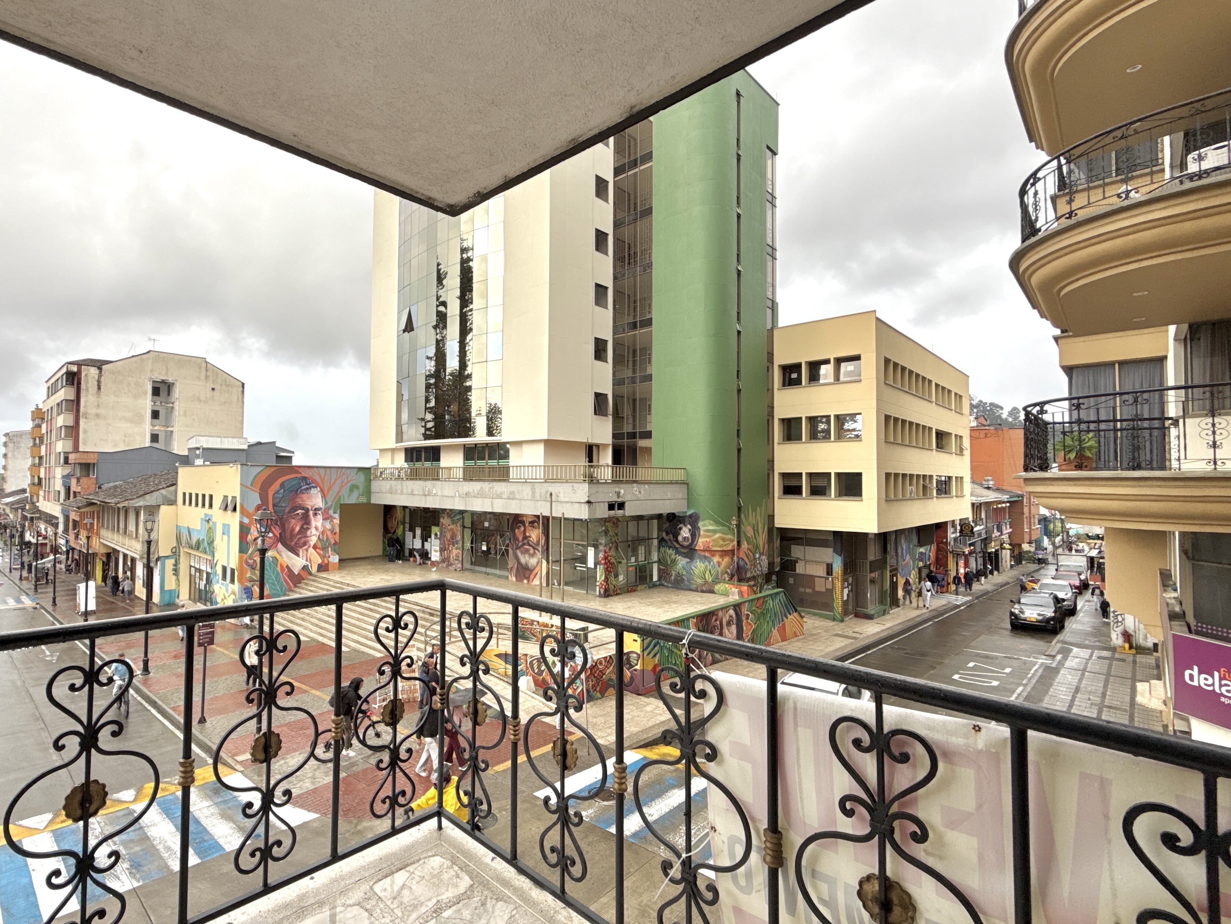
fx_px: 605
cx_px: 501
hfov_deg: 90.0
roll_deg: -0.5
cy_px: 462
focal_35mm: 17
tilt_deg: +1.5
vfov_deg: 74.7
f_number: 2.2
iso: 50
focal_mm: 2.22
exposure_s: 1/150
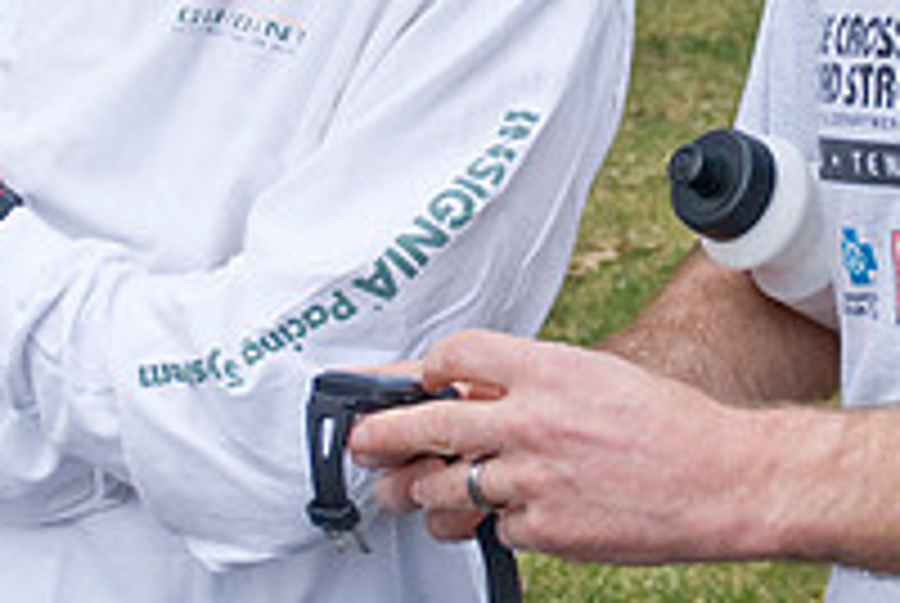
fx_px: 3480
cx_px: 698
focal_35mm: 139
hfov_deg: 14.7
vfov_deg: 9.8
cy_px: -27
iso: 100
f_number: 5
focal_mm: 32
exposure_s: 1/100
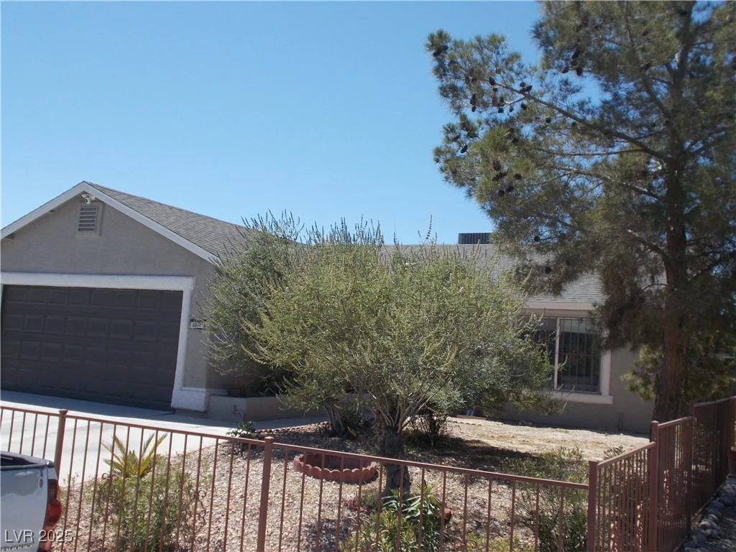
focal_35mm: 39
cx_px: 368
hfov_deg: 47.9
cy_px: 276
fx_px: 829
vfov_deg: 36.8
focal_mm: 6.9
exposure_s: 1/125
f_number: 9.8
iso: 80
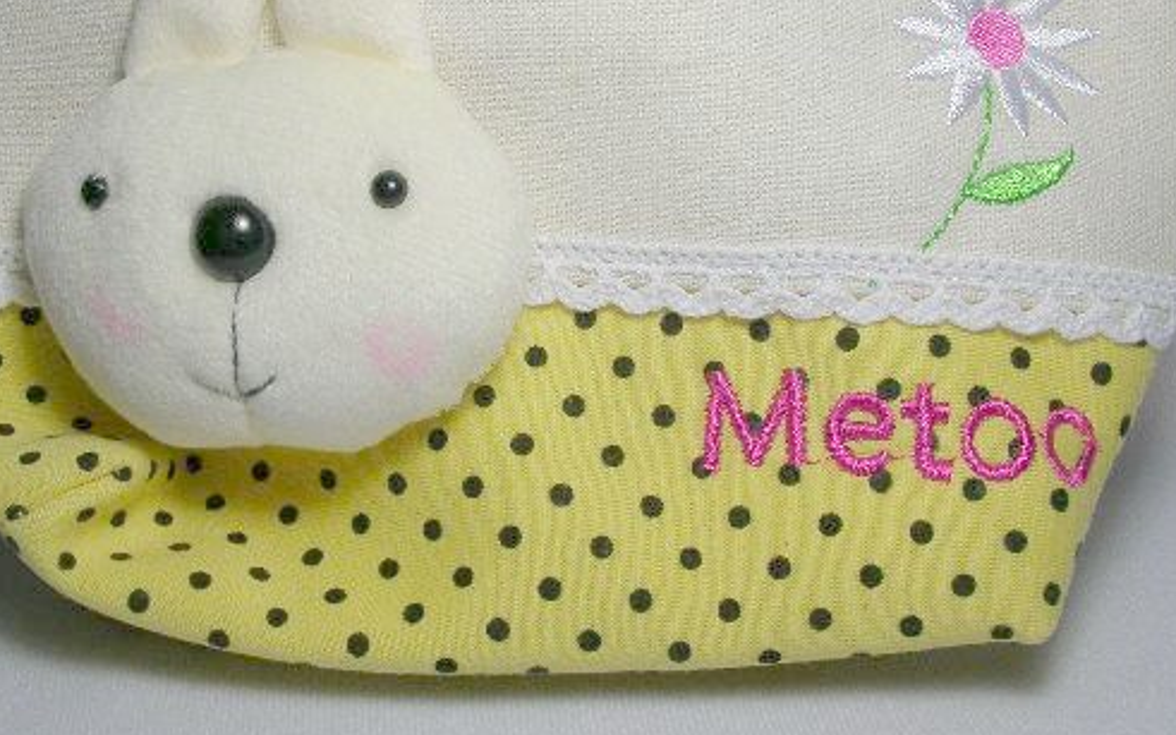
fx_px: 1571
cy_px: 256
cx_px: 522
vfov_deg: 26.2
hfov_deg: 41.0
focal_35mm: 49
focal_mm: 5.8
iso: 50
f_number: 5.6
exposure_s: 1/31.5
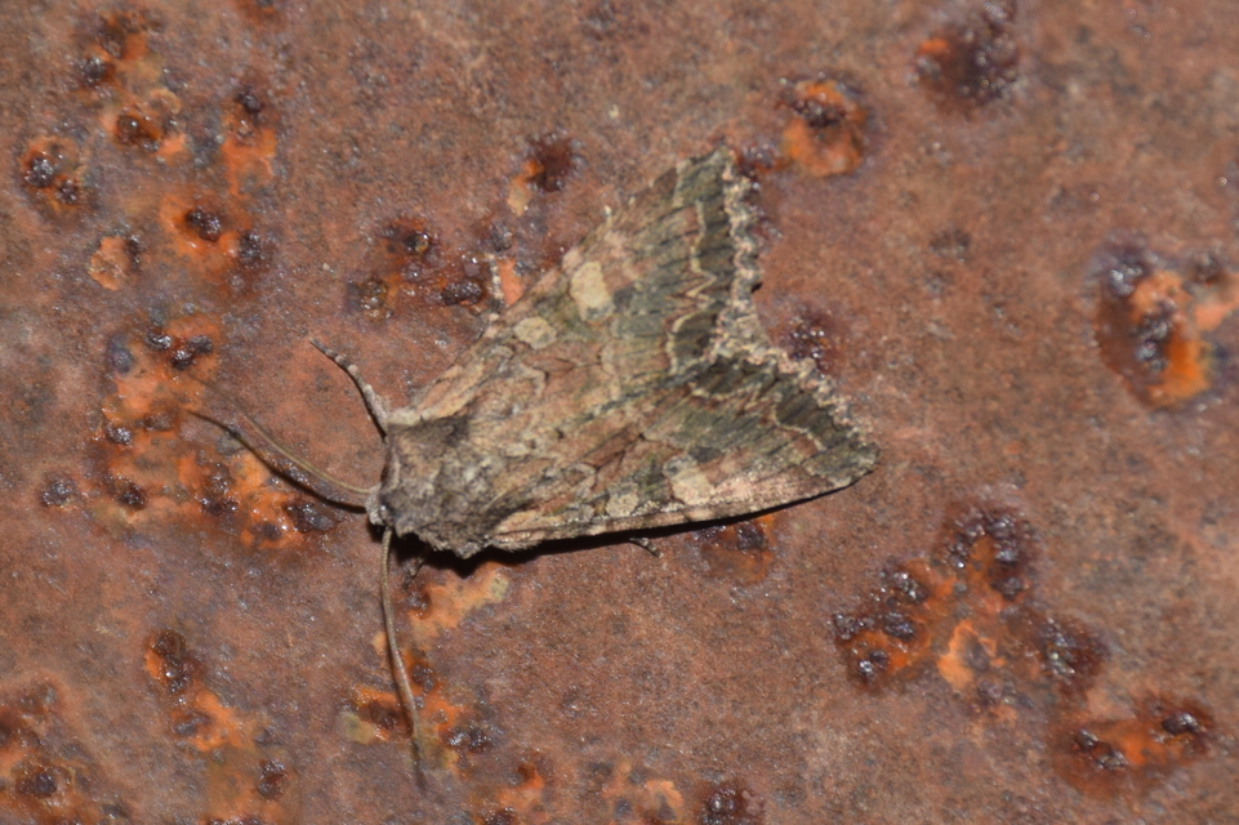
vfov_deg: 6.5
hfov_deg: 9.8
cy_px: 412
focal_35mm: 210
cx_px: 620
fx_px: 7225
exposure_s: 1/60
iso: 320
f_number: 7.1
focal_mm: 140
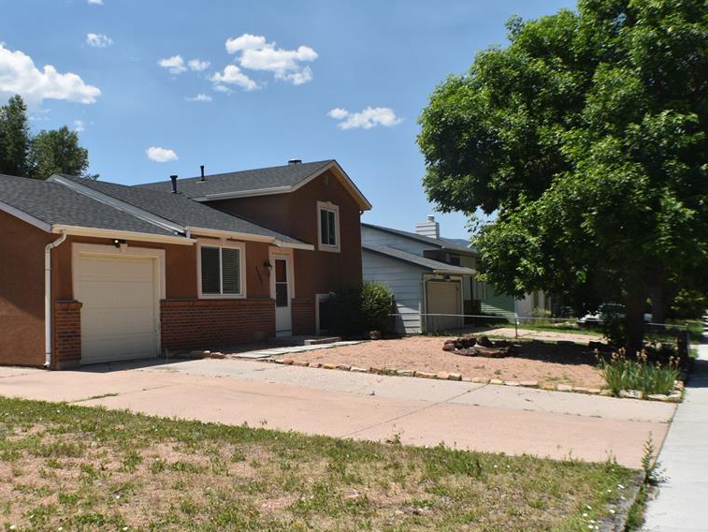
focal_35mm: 53
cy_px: 263
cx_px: 246
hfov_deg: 36.1
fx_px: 1077
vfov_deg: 27.7
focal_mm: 27
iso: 100
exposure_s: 1/200
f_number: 10
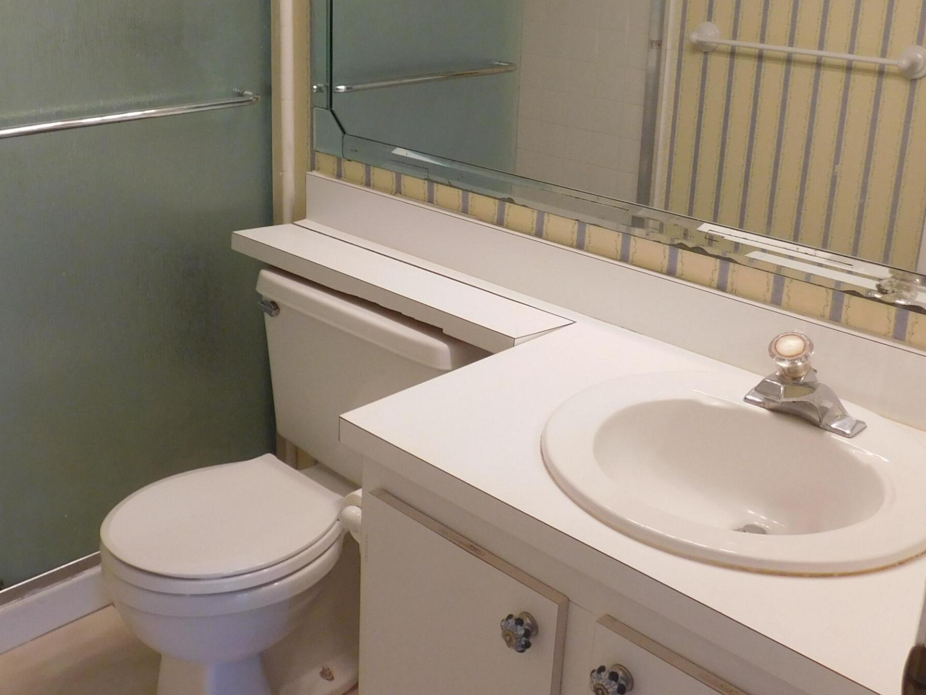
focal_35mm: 40
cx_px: 395
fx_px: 1070
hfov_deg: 46.7
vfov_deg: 35.7
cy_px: 241
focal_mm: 4.1
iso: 140
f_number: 3
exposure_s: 1/30
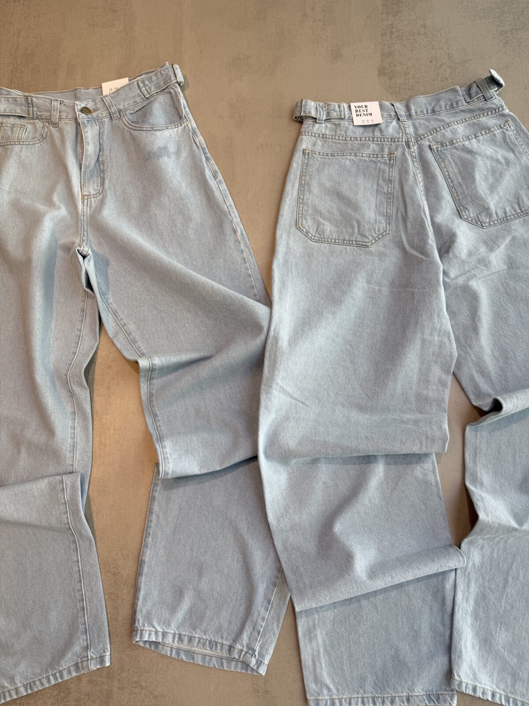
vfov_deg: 71.6
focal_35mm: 24
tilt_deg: -76.8
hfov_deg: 56.8
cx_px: 264
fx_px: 489
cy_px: 353
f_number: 1.78
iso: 64
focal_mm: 6.76
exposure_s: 1/262
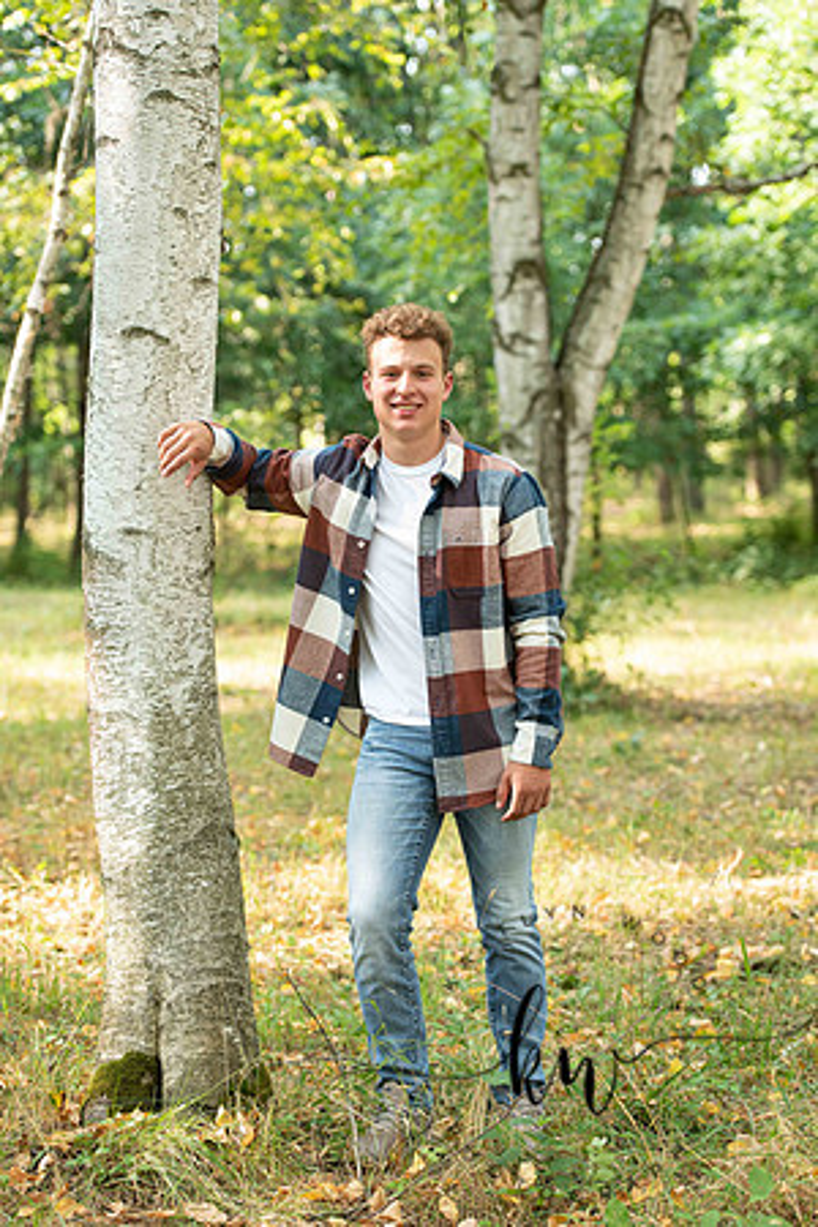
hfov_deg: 16.7
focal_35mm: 82
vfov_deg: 24.8
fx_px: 2795
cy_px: 614
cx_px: 409
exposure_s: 1/200
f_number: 3.2
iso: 400
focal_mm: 82
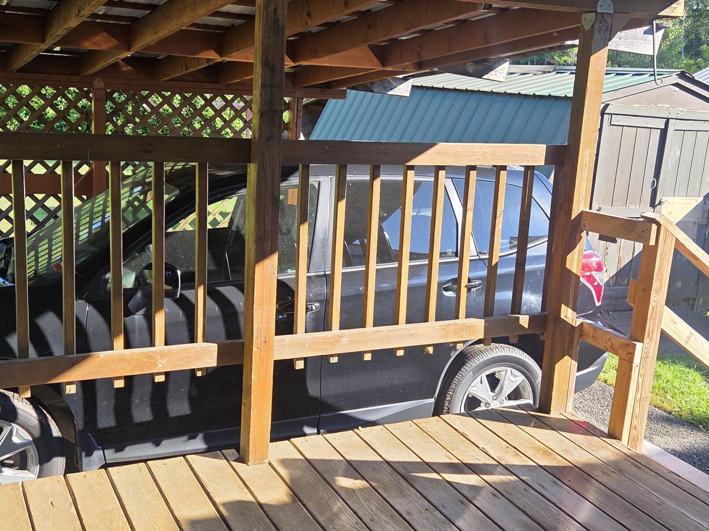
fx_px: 881
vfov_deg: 33.6
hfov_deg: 43.9
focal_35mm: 43
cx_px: 358
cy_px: 273
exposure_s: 1/1160
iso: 80
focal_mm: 5.4
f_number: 1.8
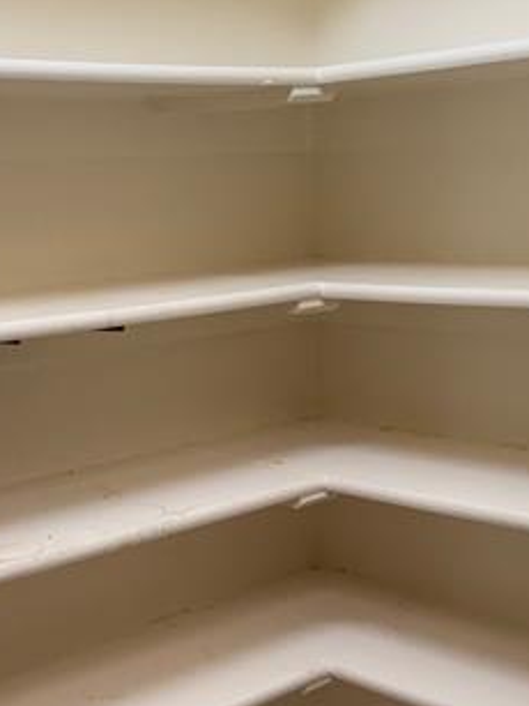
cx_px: 196
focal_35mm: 60
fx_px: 1223
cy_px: 432
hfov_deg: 24.3
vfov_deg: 32.1
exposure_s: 1/120
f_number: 1.78
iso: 200
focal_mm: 6.76
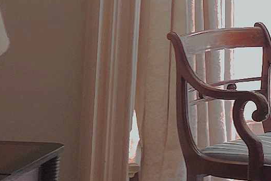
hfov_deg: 9.2
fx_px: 1378
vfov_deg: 7.4
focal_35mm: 183
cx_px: 794
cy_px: -40
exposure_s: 1/100
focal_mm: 5.4
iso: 64
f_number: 1.8
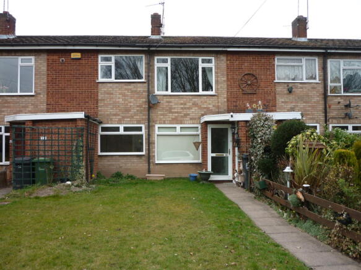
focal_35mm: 33
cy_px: 135
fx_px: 344
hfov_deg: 55.4
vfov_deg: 42.9
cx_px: 180
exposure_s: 1/160
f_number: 2.8
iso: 80
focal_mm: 5.5
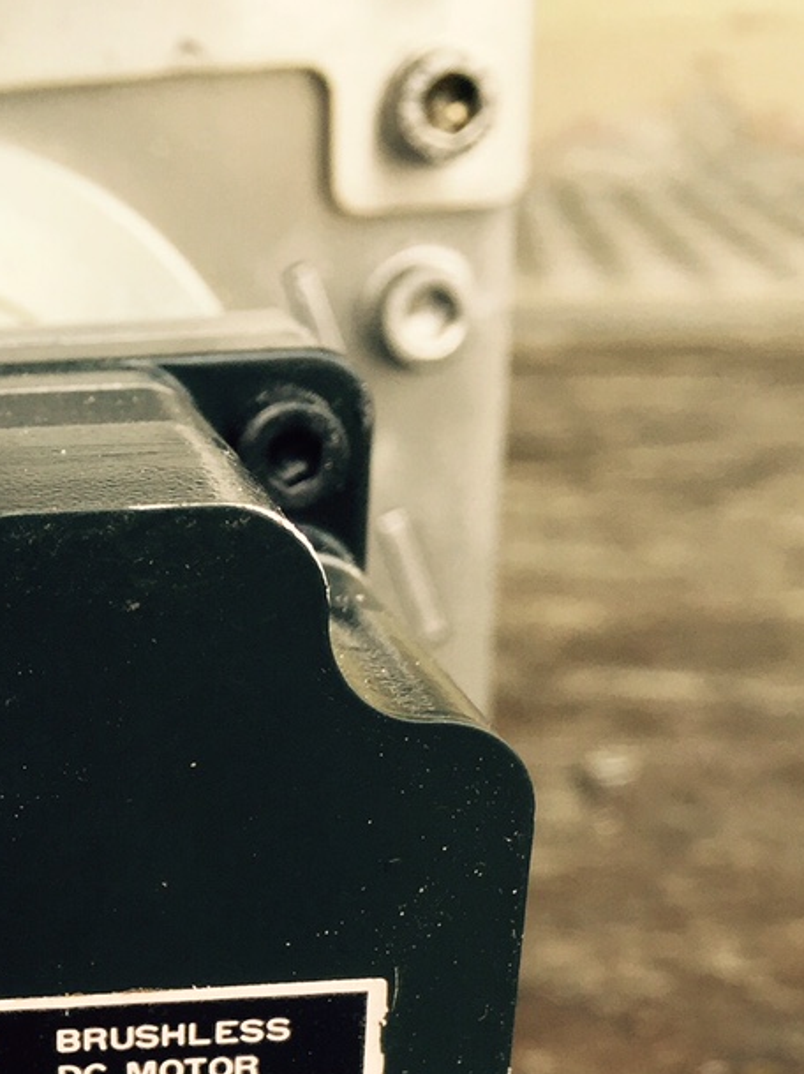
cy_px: 1090
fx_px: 1891
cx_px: -21
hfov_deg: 22.9
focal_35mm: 61
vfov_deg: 29.5
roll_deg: +3.9
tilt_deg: -26.5
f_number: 2.2
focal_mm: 4.15
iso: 50
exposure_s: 1/120
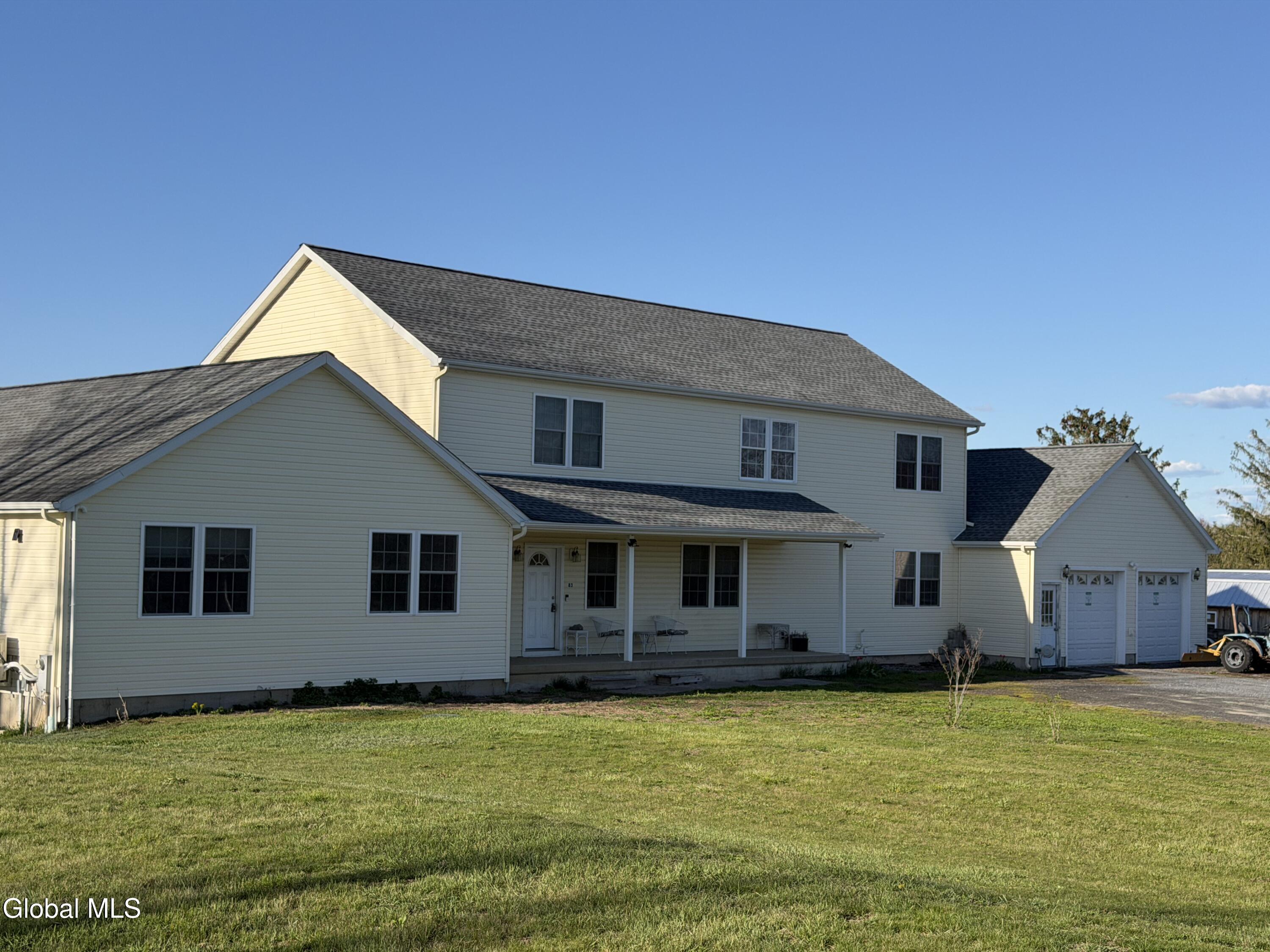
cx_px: 635
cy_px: 476
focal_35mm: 48
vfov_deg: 30.3
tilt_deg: +2.4
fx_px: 1761
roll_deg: -1.7
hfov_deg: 39.7
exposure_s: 1/4329
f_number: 1.78
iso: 80
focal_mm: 6.76
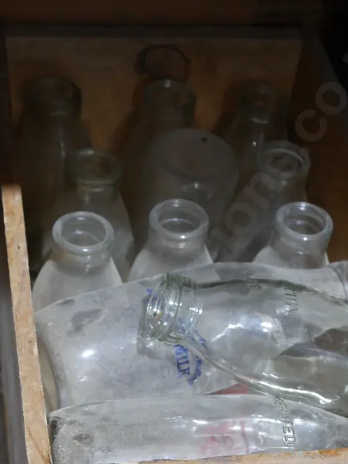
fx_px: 1207
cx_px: 180
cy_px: 299
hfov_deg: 16.4
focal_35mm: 90
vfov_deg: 21.7
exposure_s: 1/60
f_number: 5.4
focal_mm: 30
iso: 1250
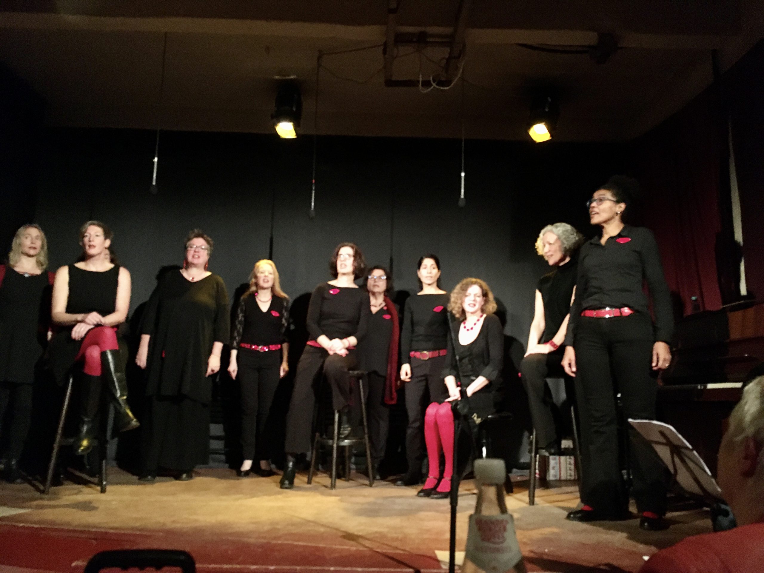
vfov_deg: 48.2
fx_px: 640
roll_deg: -1.6
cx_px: 382
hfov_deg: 61.7
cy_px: 286
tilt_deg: +11.0
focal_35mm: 29
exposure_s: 1/17
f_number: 2.2
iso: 320
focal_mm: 4.15
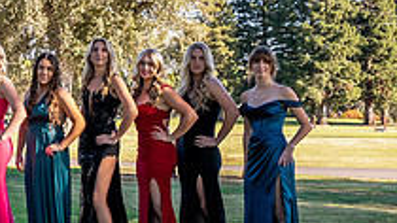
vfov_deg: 13.8
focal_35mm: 87
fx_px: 916
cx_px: -142
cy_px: 29
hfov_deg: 21.7
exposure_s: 1/250
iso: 320
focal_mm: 29
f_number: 6.3
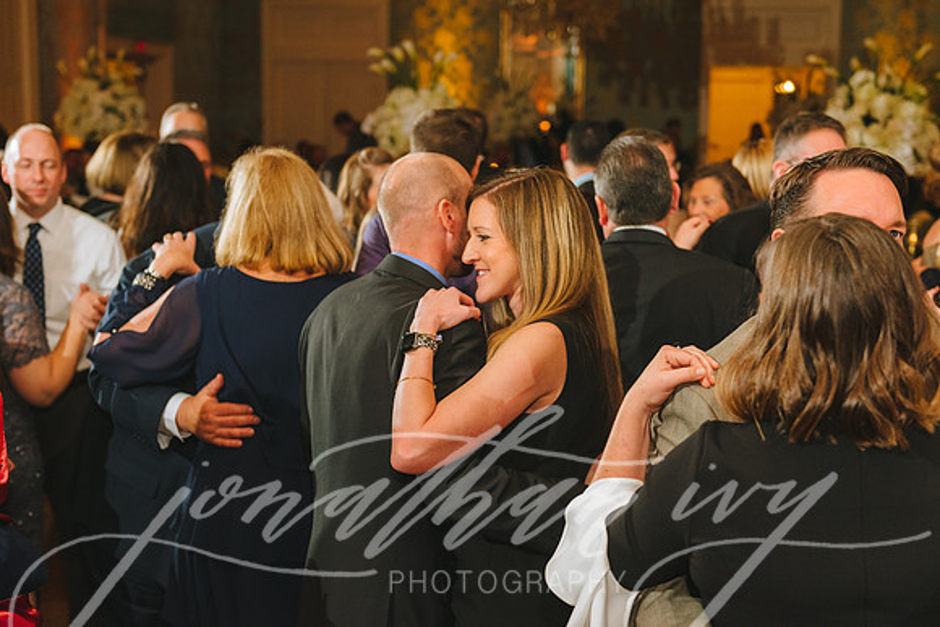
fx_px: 1436
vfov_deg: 24.6
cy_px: 314
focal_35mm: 55
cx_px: 470
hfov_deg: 36.2
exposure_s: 1/160
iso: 1250
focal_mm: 55
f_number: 3.5
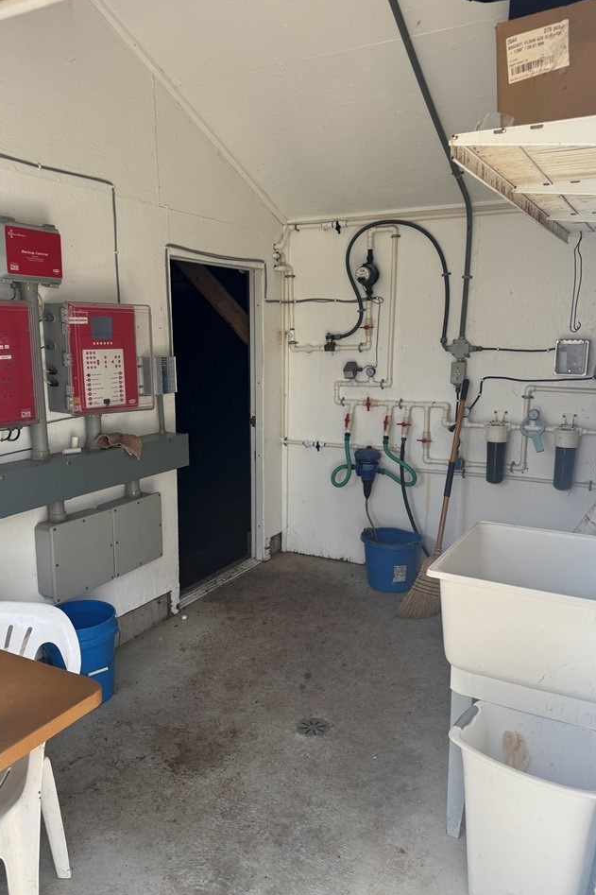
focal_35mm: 27
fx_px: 671
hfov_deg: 47.9
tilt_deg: -11.9
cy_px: 466
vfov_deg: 67.4
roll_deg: +0.0
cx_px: 280
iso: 64
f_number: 1.78
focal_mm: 6.76
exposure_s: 1/248
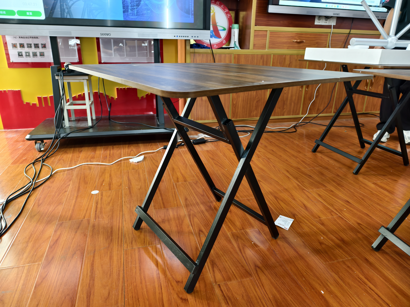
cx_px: 205
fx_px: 272
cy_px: 154
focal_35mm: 23
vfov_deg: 58.9
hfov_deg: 73.9
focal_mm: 6.54
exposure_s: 1/180
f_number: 1.57
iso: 908
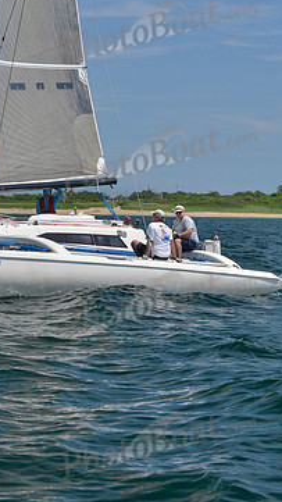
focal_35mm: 118
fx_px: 1569
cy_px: 248
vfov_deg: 18.2
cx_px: -10
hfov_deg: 10.2
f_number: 8
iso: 400
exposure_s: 1/800
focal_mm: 70
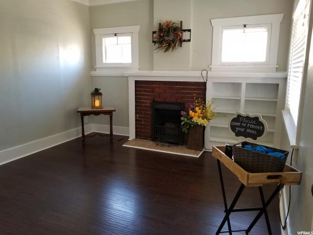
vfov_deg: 53.1
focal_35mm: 26
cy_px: 118
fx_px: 235
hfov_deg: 67.3
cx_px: 156
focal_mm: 4.25
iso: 200
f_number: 1.7
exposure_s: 1/27
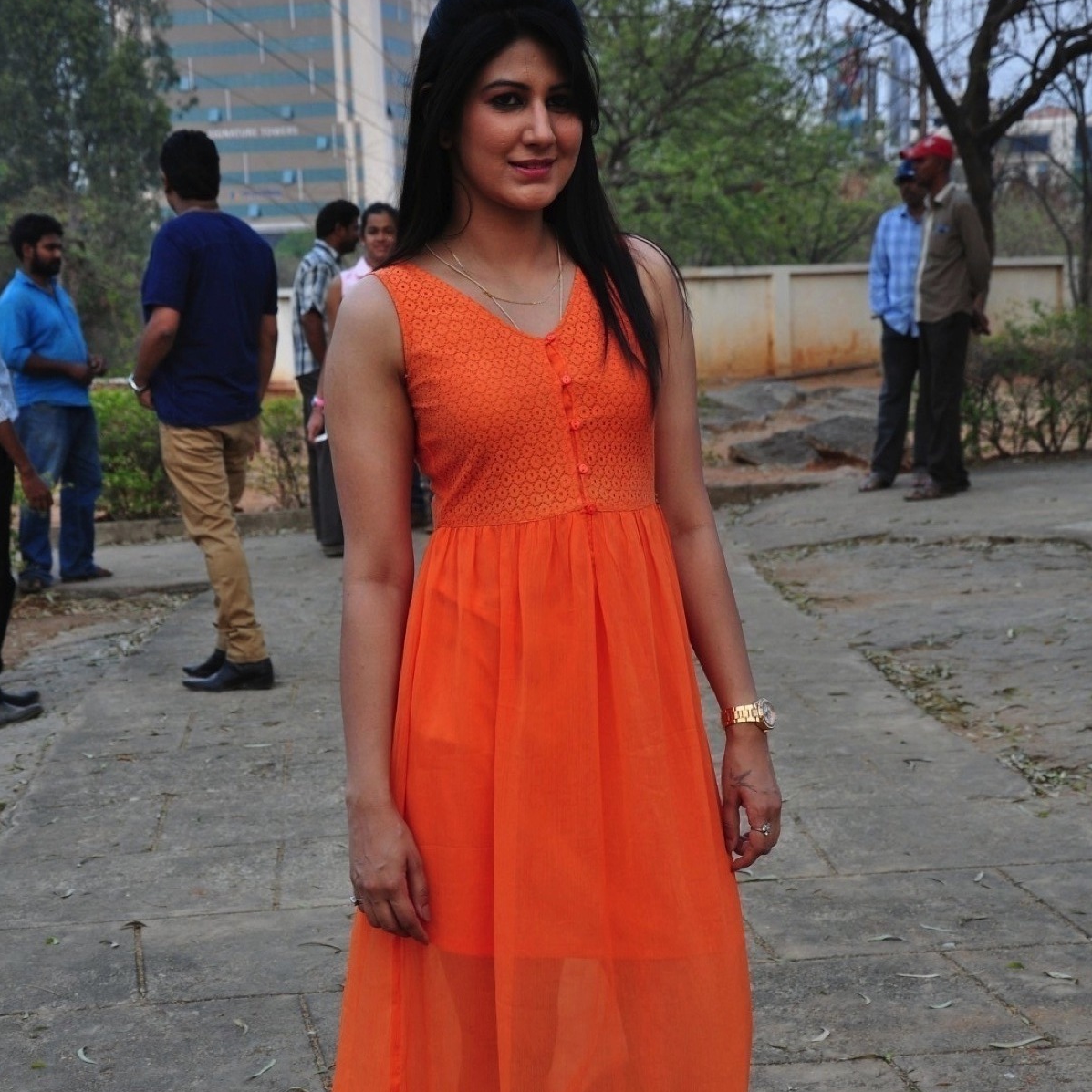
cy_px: 753
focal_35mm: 73
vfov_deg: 23.5
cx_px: 546
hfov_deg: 23.7
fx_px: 2605
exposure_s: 1/80
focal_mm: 38
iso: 320
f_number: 4.5
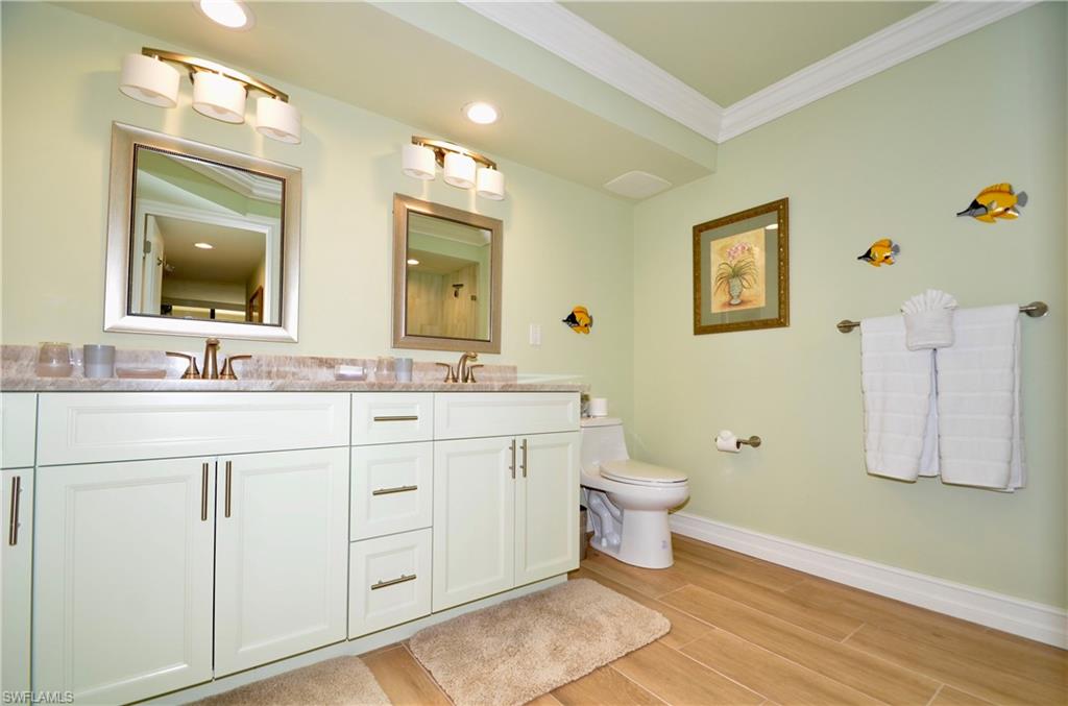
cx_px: 534
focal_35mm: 15
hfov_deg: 100.5
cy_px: 353
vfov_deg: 77.0
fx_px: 444
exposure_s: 1/60
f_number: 5.6
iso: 400
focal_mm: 10
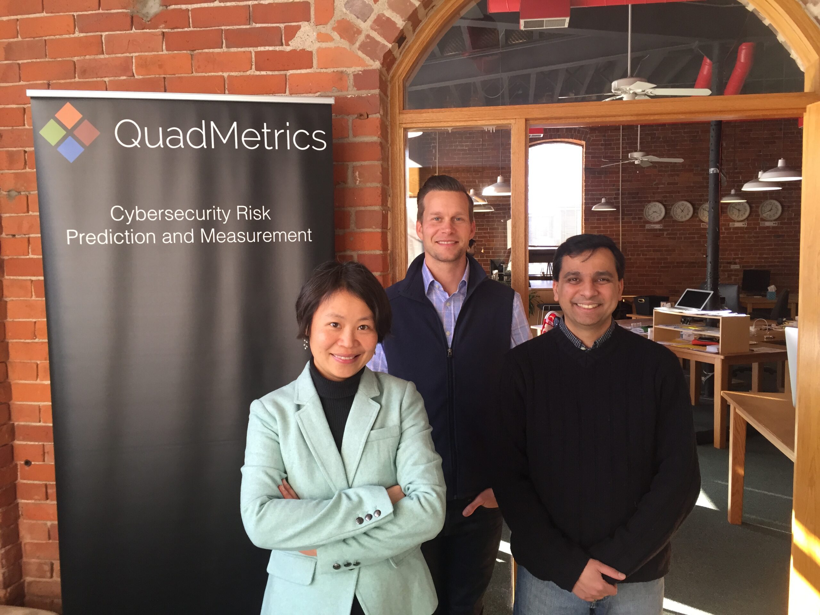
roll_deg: +0.6
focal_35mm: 29
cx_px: 410
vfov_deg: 48.2
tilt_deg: -5.4
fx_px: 687
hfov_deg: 61.7
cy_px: 308
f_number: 2.2
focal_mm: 4.15
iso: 40
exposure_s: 1/30
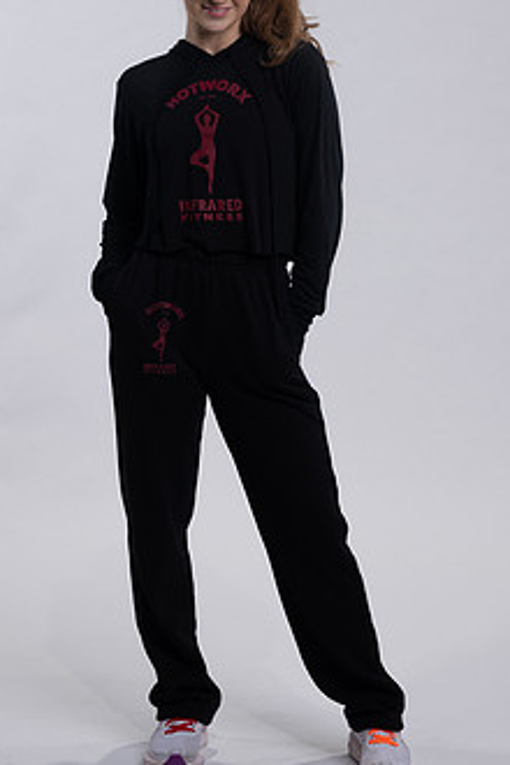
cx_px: 260
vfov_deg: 17.6
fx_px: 2465
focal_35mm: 116
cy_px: 311
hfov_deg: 11.8
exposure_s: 1/125
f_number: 4
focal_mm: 85
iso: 125
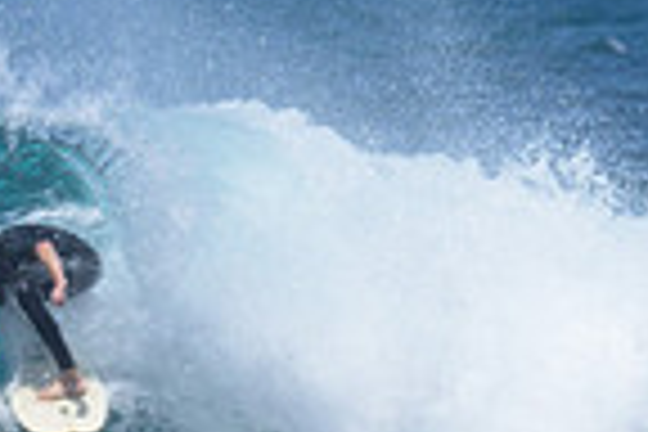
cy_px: 349
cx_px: -710
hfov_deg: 0.5
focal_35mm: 4446
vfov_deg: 0.3
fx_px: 80022
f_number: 6.3
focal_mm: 800
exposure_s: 1/2500
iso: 500
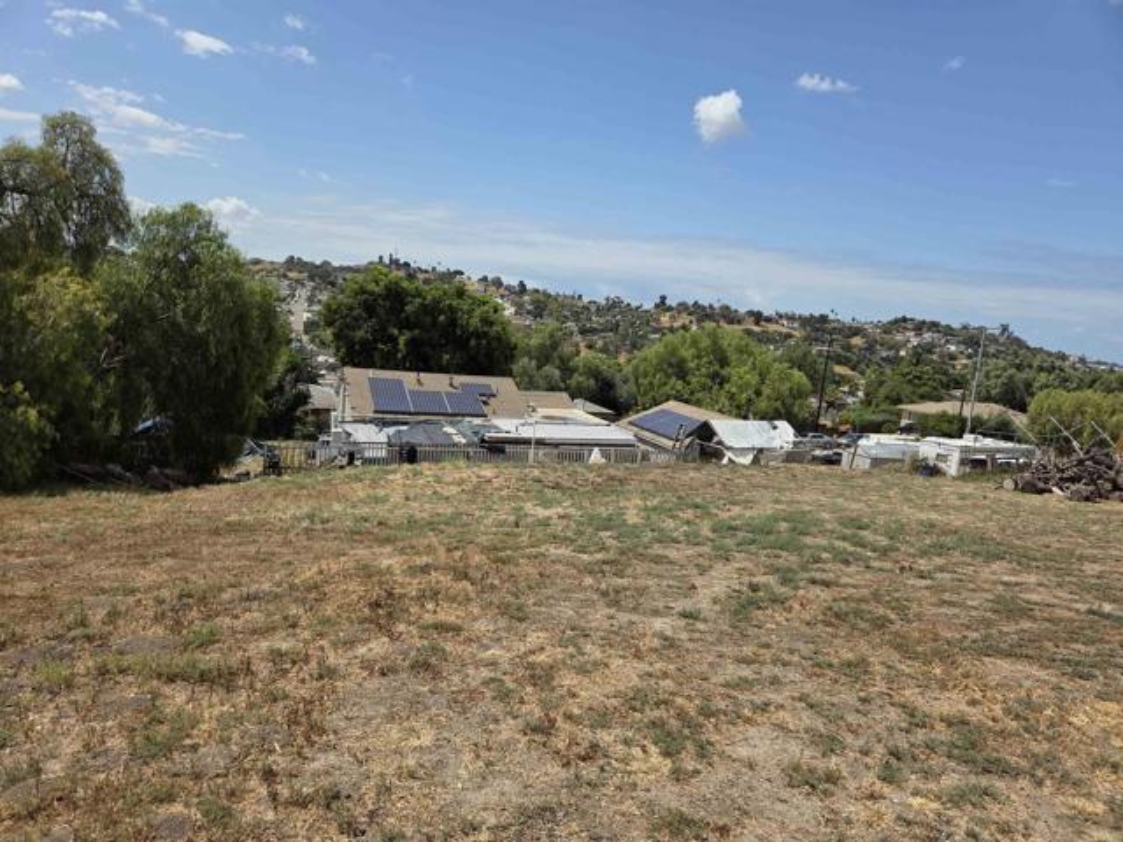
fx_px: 746
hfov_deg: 73.9
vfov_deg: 58.9
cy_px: 421
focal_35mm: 23
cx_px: 562
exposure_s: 1/6839
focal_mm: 5.4
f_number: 1.8
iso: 80
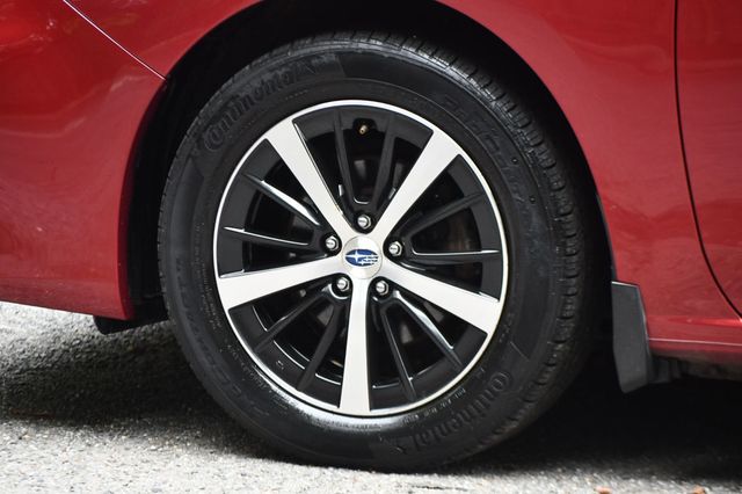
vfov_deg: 6.3
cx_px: 371
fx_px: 4470
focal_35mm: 217
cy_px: 247
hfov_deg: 9.5
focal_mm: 145
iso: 800
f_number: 4.8
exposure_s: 1/320
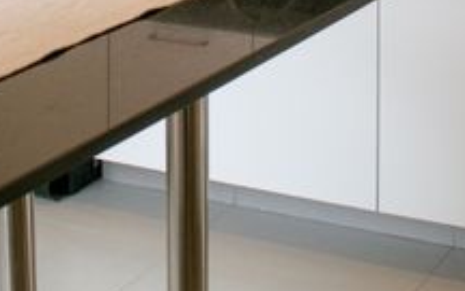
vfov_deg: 11.8
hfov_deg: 20.1
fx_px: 1305
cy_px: -228
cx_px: 121
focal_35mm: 103
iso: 100
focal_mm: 18
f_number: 5
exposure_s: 1/30
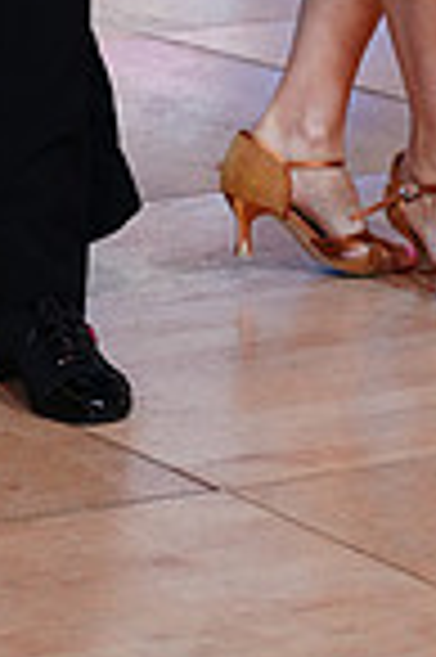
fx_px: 3623
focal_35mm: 199
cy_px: -598
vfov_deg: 9.7
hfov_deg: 6.9
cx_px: 196
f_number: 4
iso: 2000
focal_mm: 50
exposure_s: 1/400
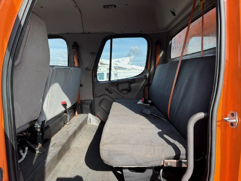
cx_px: 120
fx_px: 167
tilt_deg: -7.2
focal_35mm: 24
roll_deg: -0.5
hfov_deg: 71.6
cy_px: 90
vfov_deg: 56.8
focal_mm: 6.76
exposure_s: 1/938
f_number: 1.78
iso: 80
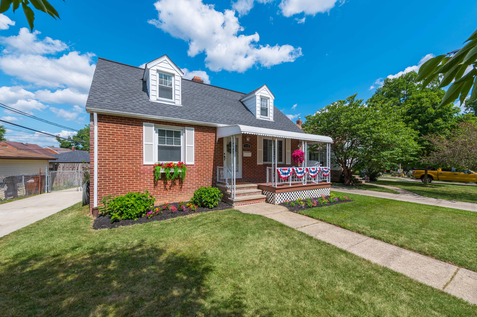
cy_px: 158
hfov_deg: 104.3
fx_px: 185
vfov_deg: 81.1
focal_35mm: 14
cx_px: 238
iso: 100
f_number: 9
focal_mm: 14
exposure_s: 1/400
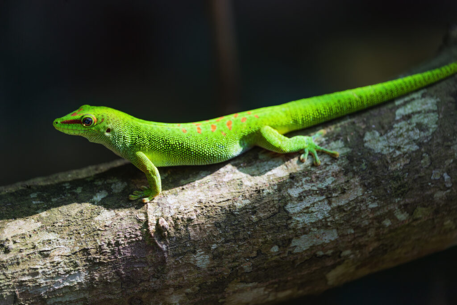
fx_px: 3809
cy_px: 152
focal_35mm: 300
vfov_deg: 4.6
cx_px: 228
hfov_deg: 6.9
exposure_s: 1/1000
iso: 1600
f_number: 4.5
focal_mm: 300
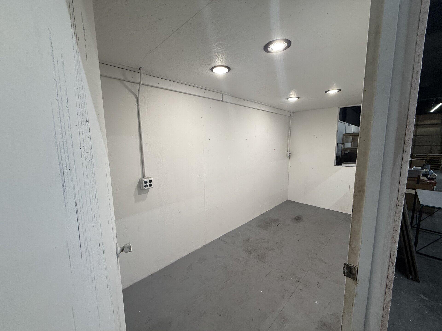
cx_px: 221
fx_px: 179
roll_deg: -0.3
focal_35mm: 14
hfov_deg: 102.1
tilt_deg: -5.0
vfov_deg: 85.7
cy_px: 166
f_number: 2.2
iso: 80
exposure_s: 1/120
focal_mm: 2.22
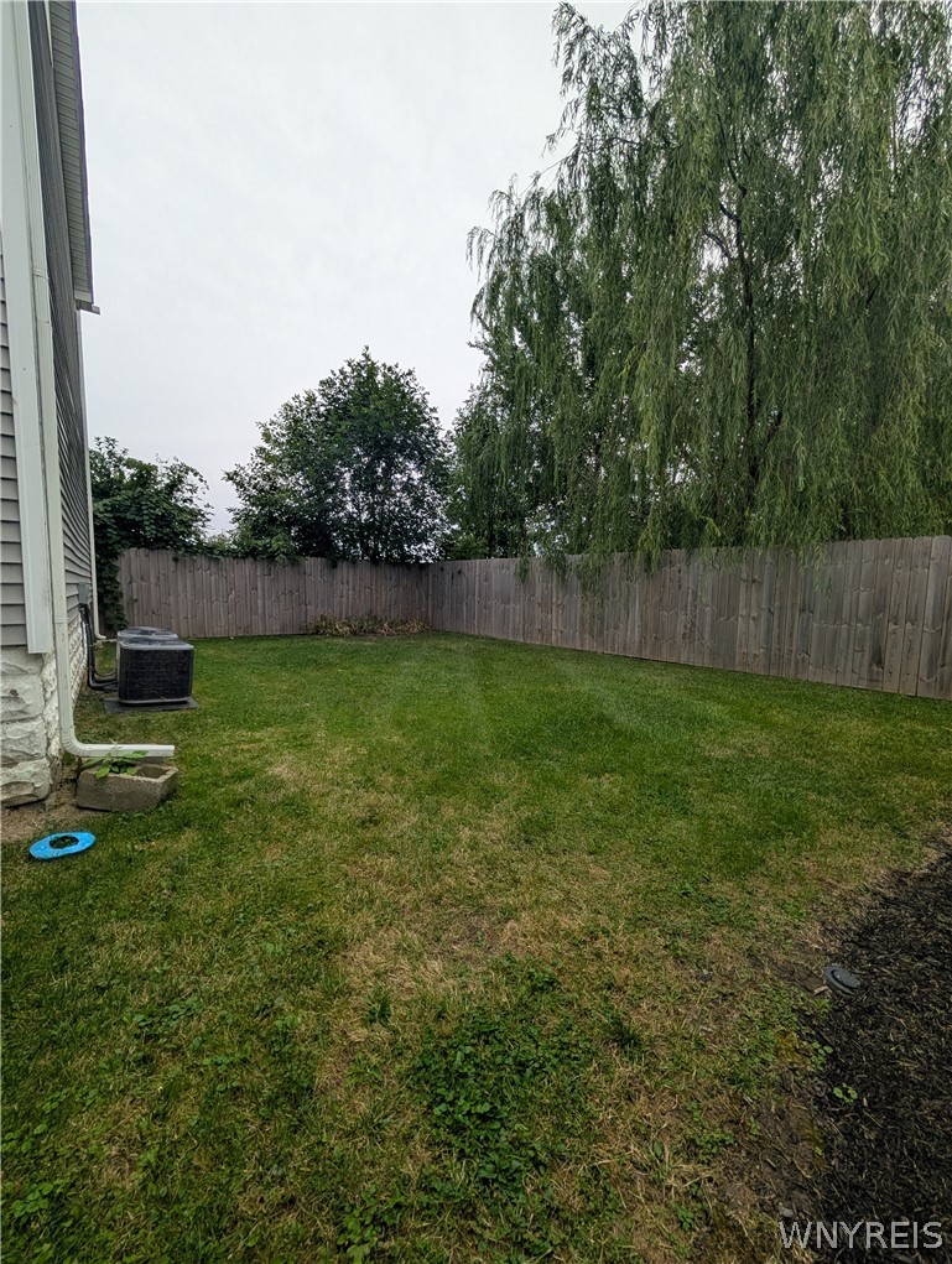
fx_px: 439
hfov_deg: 94.7
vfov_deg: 110.4
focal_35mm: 12
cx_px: 476
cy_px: 632
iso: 53
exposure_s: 1/1147
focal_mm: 2.02
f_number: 1.7
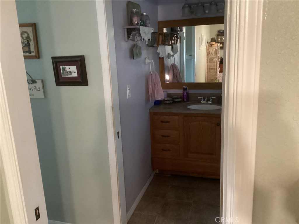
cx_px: 150
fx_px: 268
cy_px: 112
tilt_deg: -13.0
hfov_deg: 58.4
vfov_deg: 45.4
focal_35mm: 31
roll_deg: +1.7
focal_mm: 3.3
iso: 640
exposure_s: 1/25
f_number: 2.4
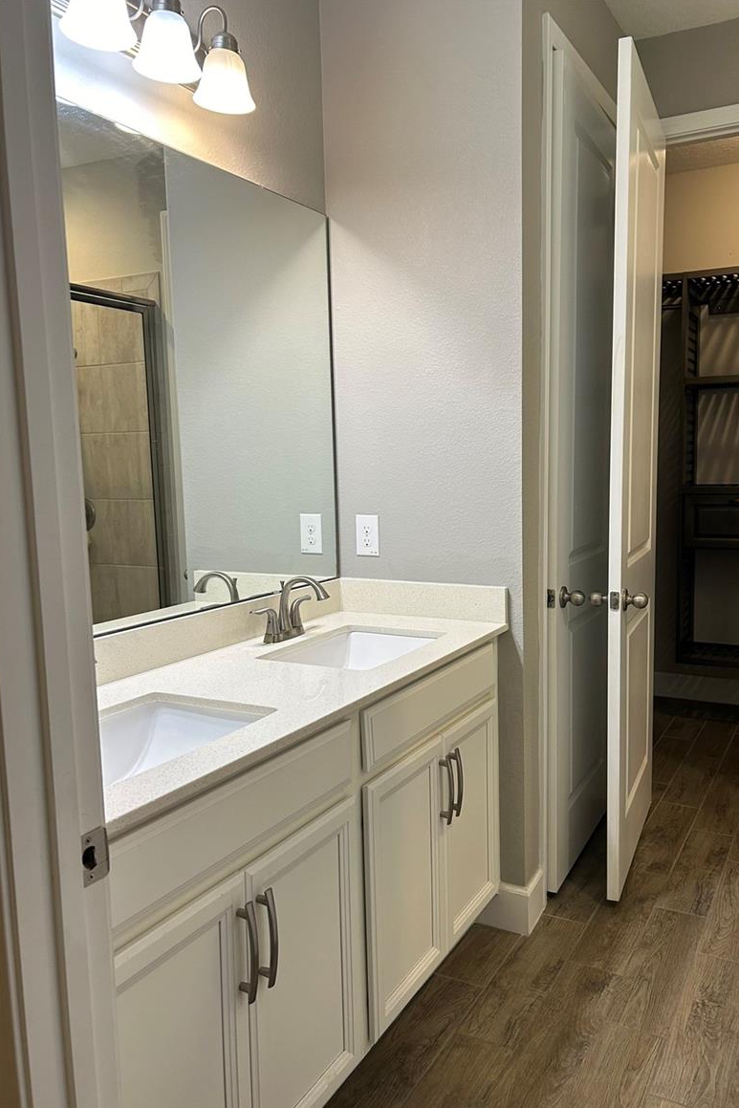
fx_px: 862
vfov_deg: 65.5
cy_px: 571
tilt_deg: -8.0
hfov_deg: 46.3
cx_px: 424
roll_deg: +0.2
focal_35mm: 28
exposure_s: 1/120
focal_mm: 5.7
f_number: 1.5
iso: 100
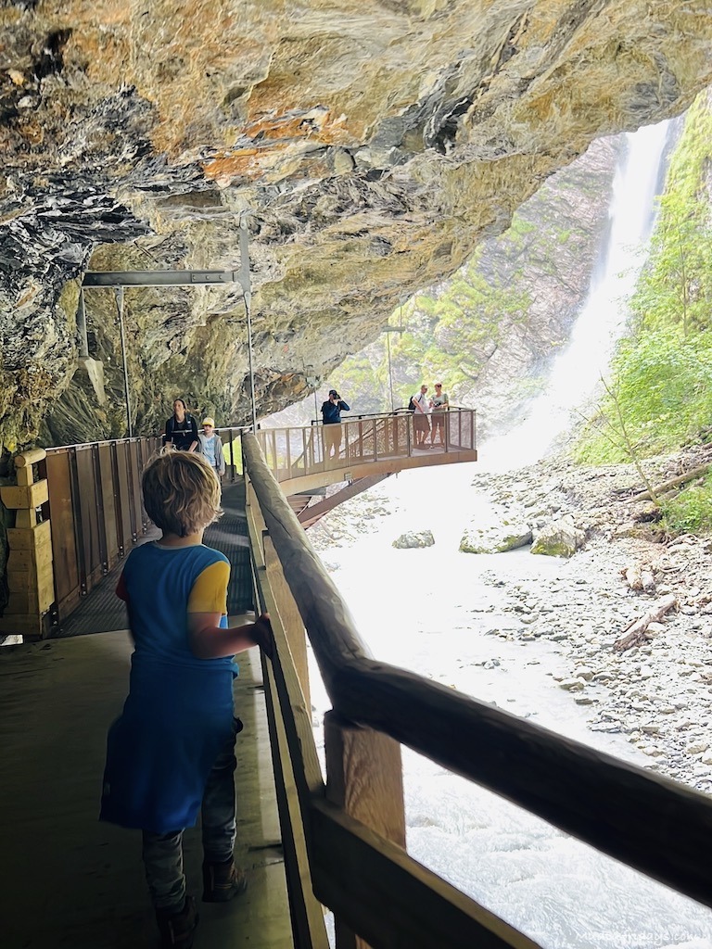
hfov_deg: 44.2
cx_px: 356
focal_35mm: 32
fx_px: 878
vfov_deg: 56.8
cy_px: 474
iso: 40
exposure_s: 1/60
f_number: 1.5
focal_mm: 5.7
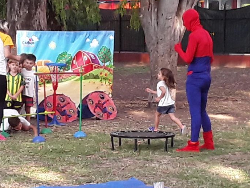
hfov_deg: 51.2
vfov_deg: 39.7
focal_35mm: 36
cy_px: 93
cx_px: 106
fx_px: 260
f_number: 2.2
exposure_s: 1/167
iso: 40
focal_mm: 3.3
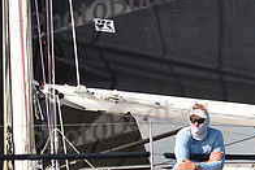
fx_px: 1467
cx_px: 277
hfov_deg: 9.8
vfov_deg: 6.6
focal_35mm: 207
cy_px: 175
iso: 250
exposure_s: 1/1250
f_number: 2.8
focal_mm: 70
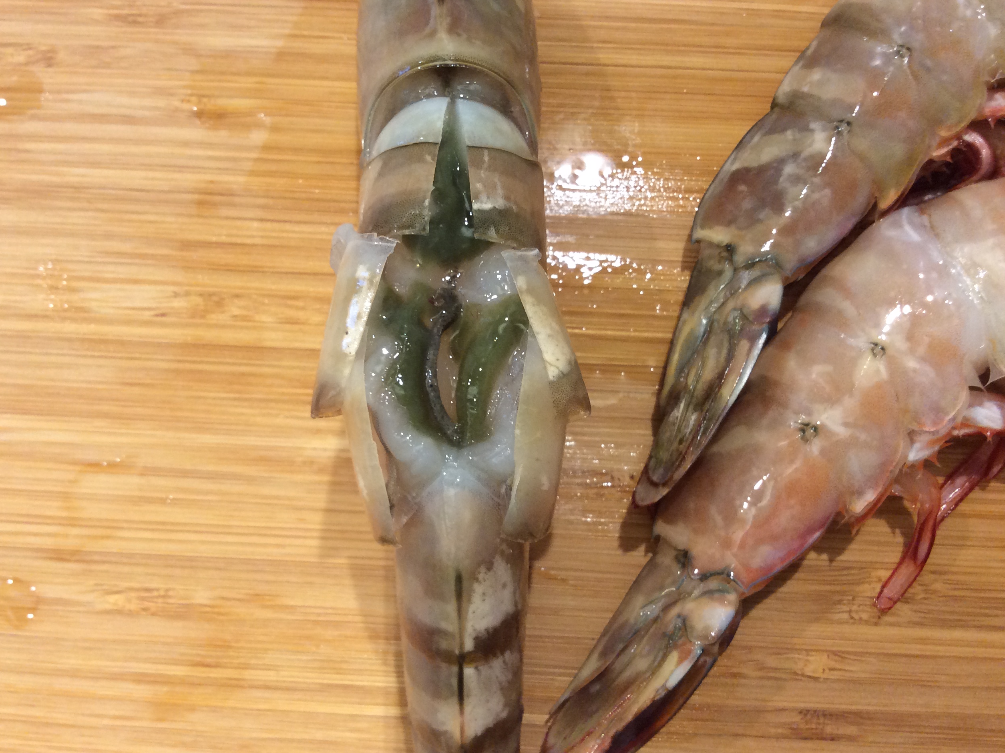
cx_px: 488
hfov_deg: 55.3
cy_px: 370
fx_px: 958
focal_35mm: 33
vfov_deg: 42.9
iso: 80
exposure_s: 1/25
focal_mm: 3.3
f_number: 2.4
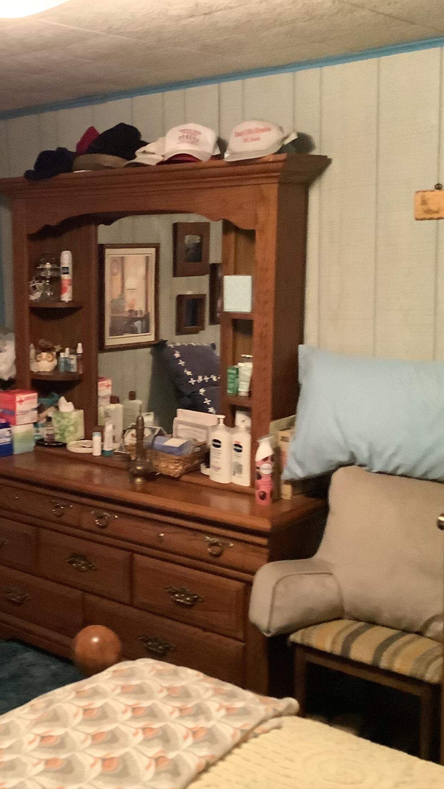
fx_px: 963
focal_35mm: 46
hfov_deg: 25.0
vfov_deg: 44.6
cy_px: 402
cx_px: 21
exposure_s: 1/24
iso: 640
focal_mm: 3.3
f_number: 2.4
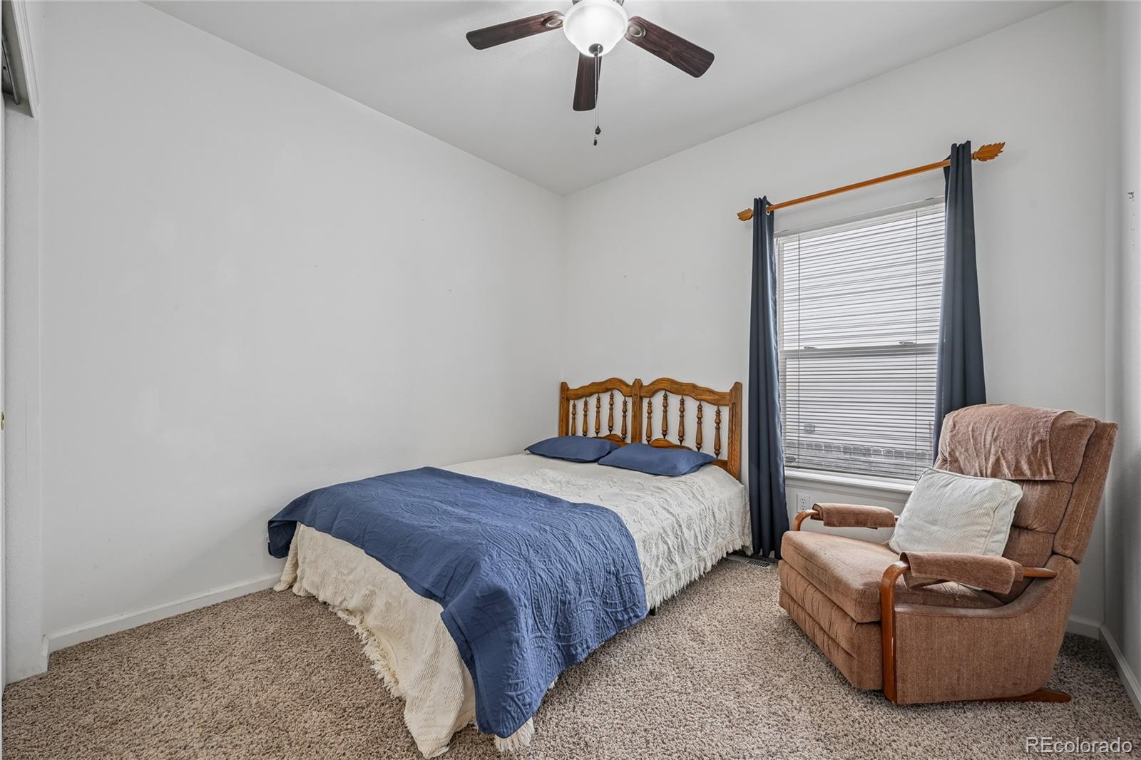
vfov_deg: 81.2
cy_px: 380
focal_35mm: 14
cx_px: 570
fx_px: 444
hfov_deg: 104.3
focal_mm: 14
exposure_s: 1/15
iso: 280
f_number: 10
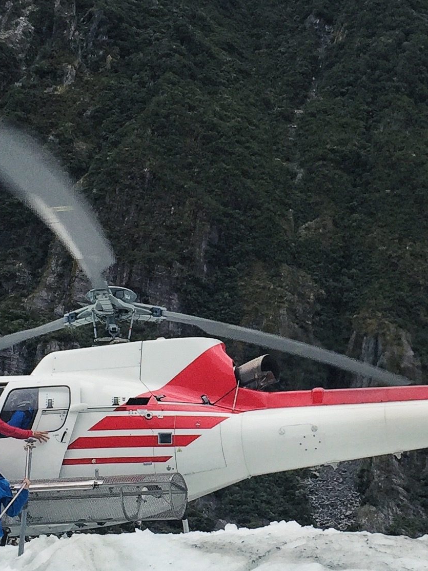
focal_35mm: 85
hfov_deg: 17.3
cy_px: 269
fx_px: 1402
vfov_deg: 23.0
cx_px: 301
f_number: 2.2
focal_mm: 4.15
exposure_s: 1/1068
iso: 32
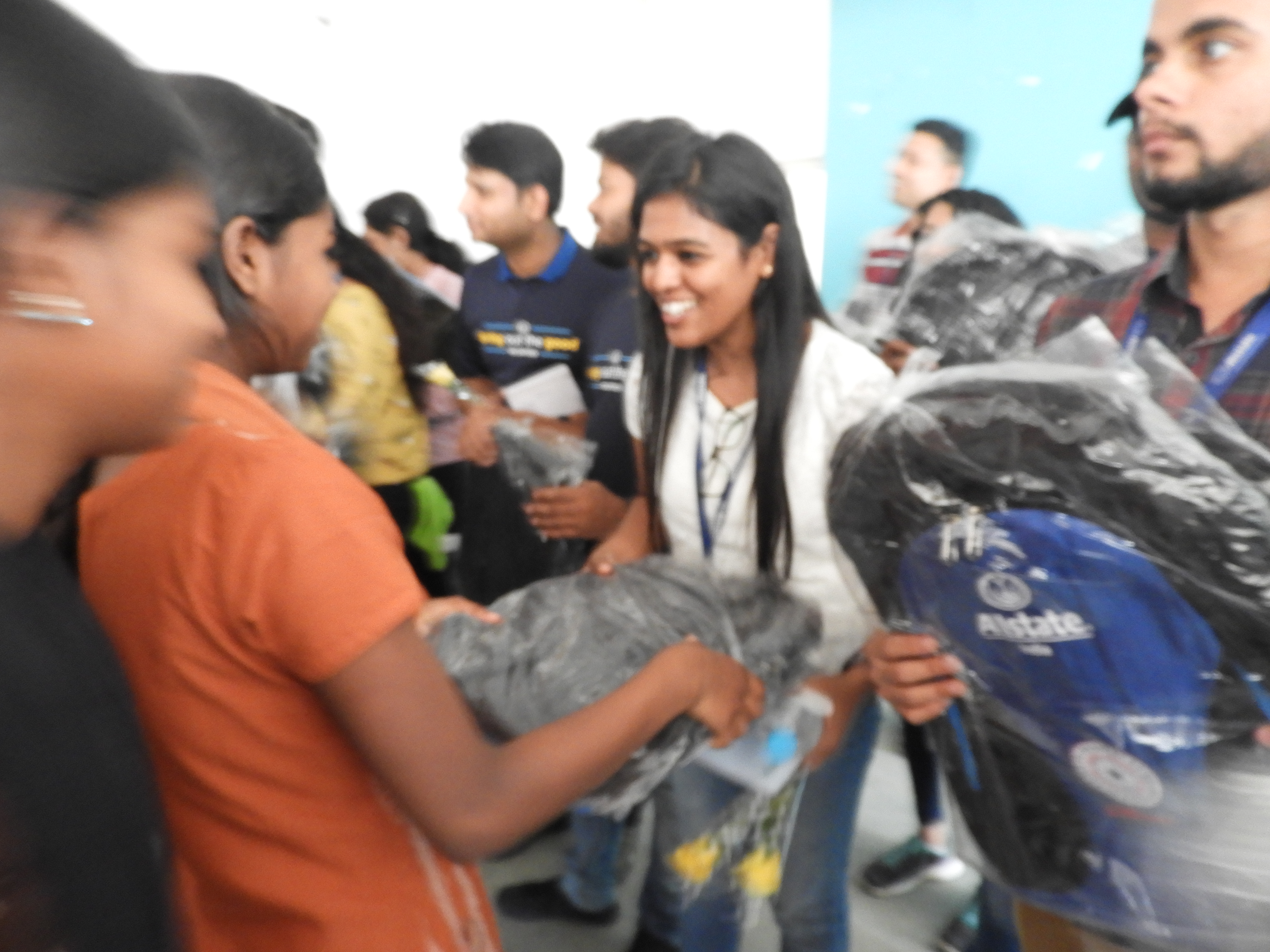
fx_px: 881
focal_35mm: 24
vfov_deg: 56.8
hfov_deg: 71.6
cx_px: 635
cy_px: 476
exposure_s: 1/8
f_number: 3.3
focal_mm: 4.3
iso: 560
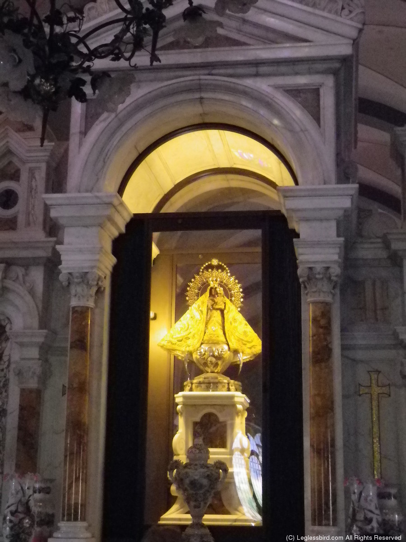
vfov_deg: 32.7
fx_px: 923
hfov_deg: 24.8
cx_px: 203
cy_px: 271
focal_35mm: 59
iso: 800
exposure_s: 1/10
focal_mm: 10.4
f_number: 4.5
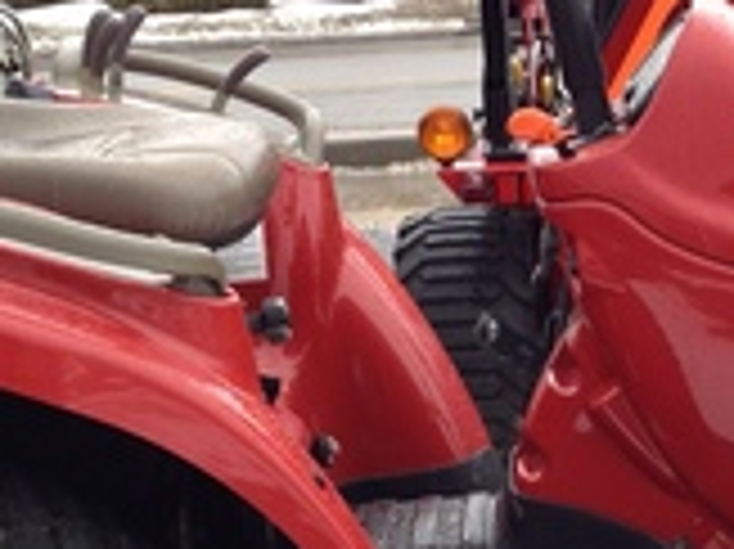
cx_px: 648
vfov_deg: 12.6
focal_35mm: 117
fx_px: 2479
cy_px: 378
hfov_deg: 16.6
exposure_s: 1/148
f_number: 2.4
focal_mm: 4.28
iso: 50
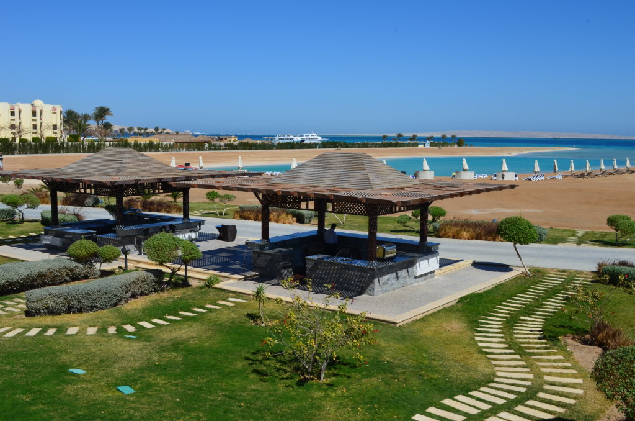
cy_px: 210
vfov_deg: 34.1
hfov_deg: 49.6
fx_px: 686
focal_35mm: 39
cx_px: 318
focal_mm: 26
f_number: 11
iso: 100
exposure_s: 1/160
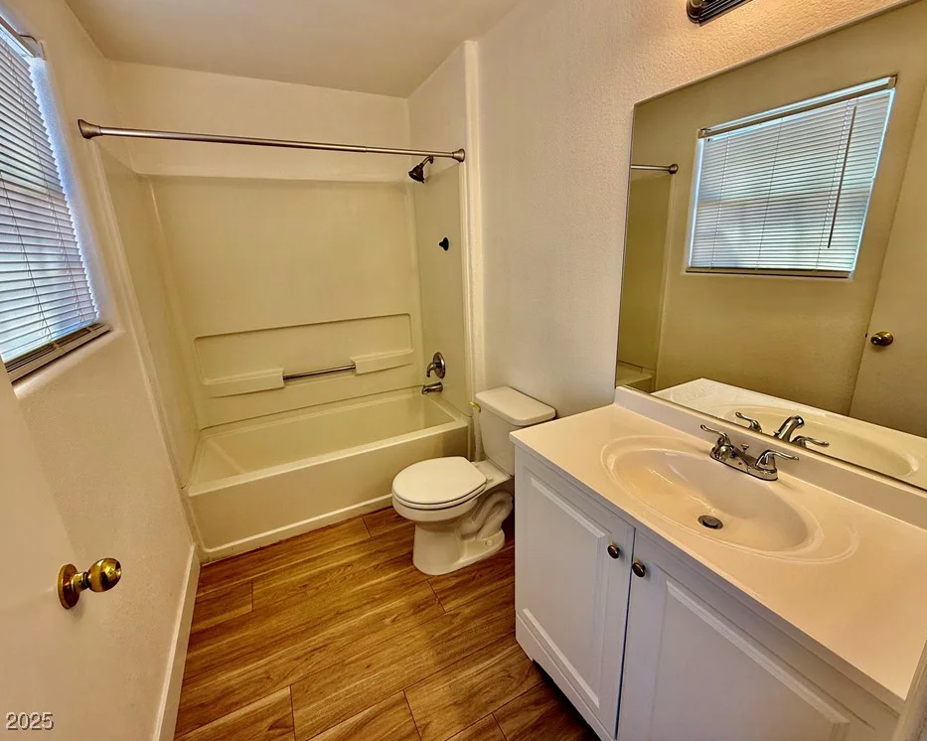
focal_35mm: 15
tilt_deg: -13.2
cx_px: 461
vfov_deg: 84.0
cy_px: 362
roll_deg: +2.2
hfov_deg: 96.8
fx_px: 411
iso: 50
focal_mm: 2.22
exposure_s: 1/154
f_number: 2.2
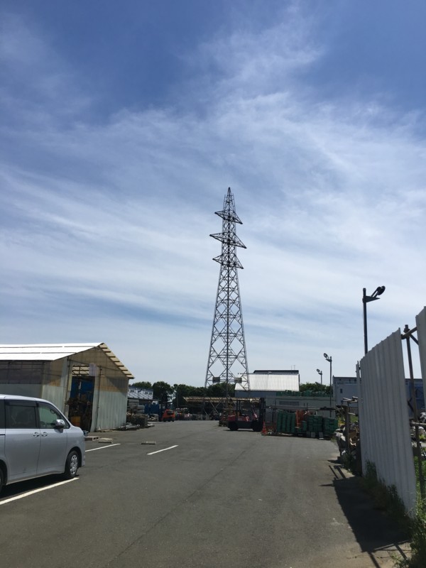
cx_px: 213
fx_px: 476
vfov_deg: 61.7
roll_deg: +1.2
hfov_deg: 48.2
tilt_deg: +12.1
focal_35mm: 29
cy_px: 284
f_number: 2.2
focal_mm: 4.15
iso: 25
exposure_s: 1/3497
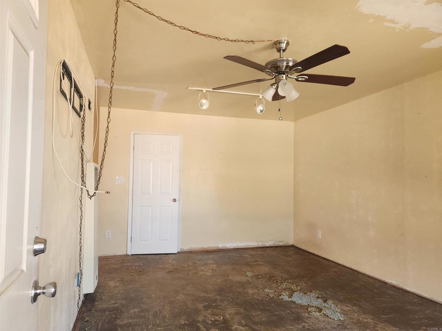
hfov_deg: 73.9
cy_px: 166
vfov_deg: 58.9
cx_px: 221
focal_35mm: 23
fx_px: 294
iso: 100
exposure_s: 1/60
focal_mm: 5.4
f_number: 1.8
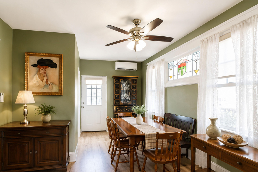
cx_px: 113
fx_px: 136
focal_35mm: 19
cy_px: 95
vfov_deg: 64.4
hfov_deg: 86.5
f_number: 8
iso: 2000
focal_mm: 10
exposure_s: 1/60
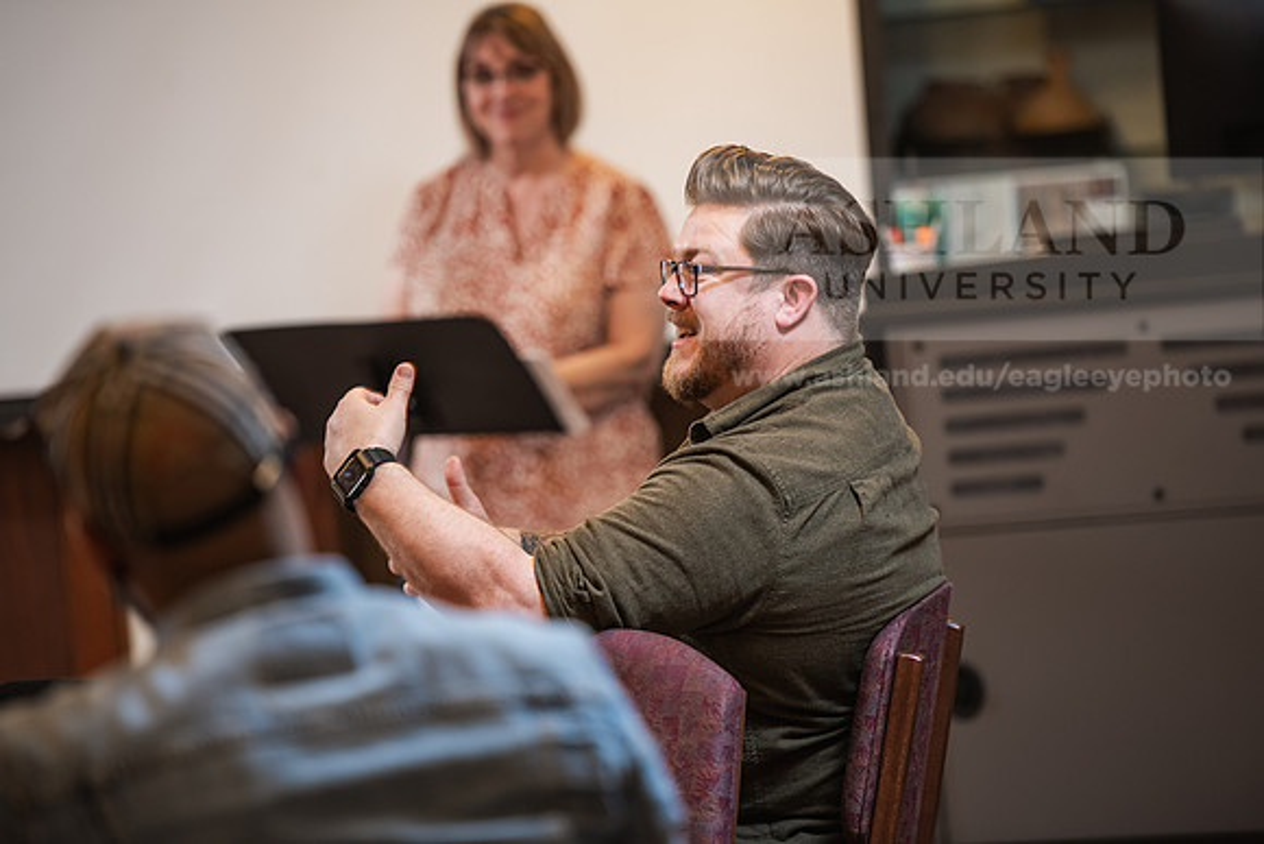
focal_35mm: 180
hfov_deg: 11.4
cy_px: 422
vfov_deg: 7.6
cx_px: 632
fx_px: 6321
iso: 800
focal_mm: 180
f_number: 3.2
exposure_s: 1/160
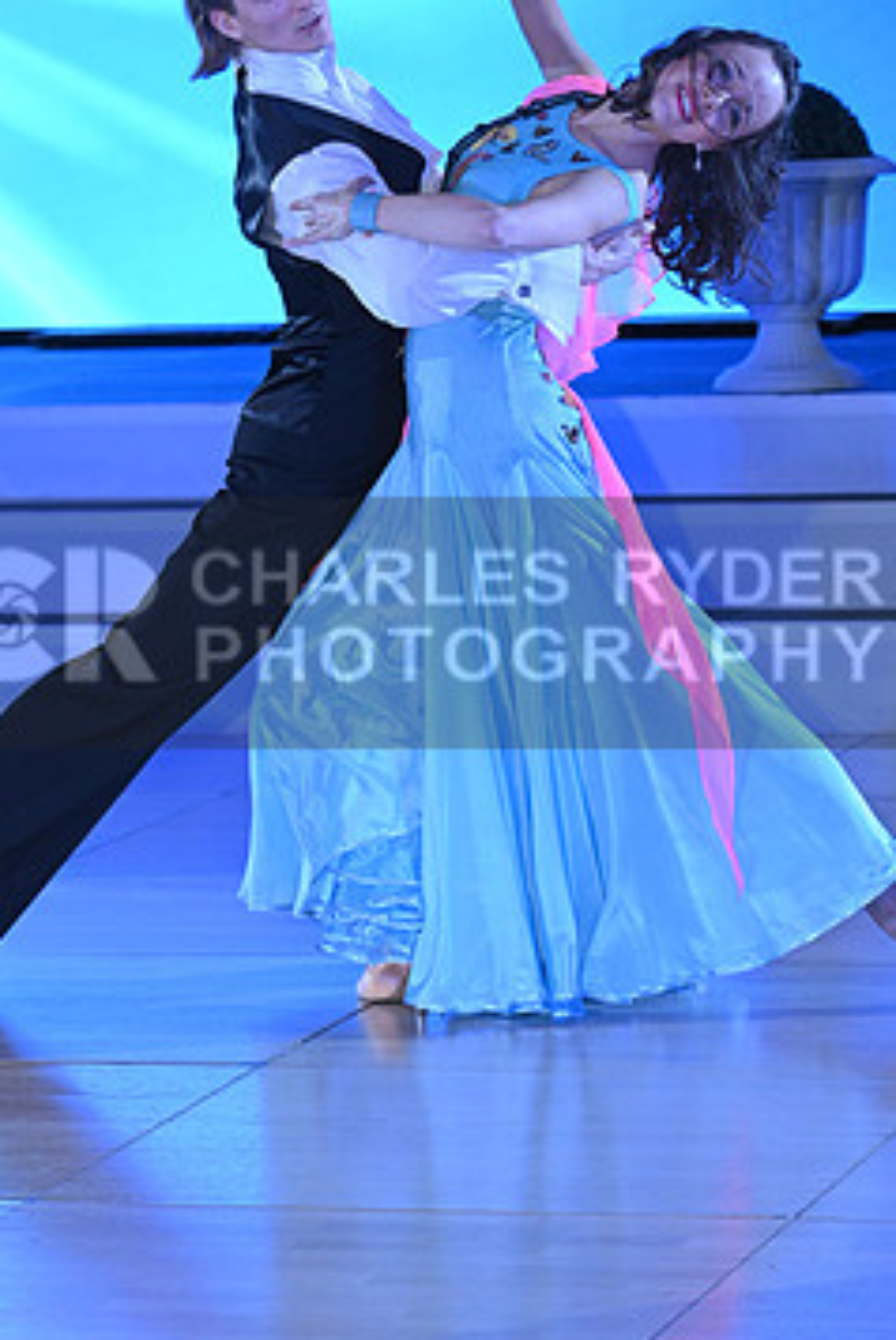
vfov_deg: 10.9
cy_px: 625
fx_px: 7042
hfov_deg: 7.3
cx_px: 424
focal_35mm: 189
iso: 2000
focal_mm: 116
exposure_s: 1/200
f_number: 5.6
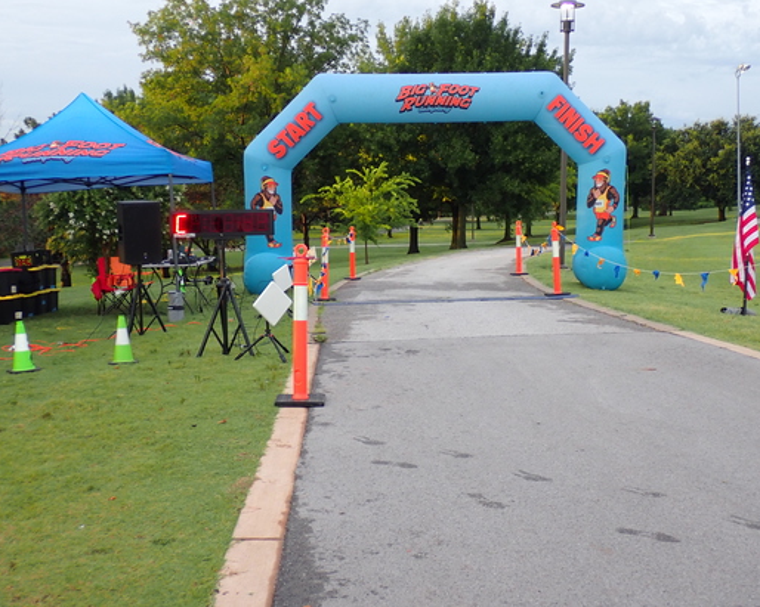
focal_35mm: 46
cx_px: 393
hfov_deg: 40.3
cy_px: 304
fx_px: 1034
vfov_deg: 32.7
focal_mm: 7.84
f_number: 2.9
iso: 200
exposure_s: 1/80
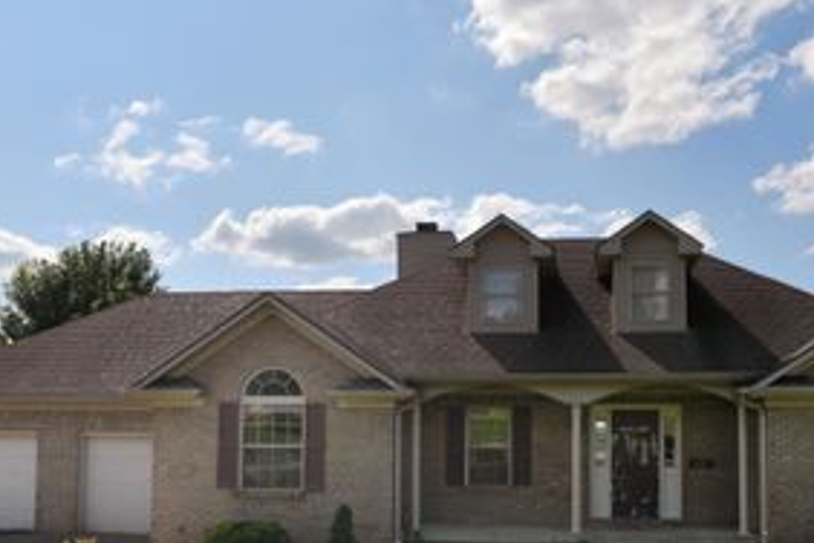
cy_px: 365
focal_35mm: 39
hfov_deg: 49.3
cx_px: 476
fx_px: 882
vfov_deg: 33.9
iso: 64
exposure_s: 1/1600
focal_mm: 22
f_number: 6.3
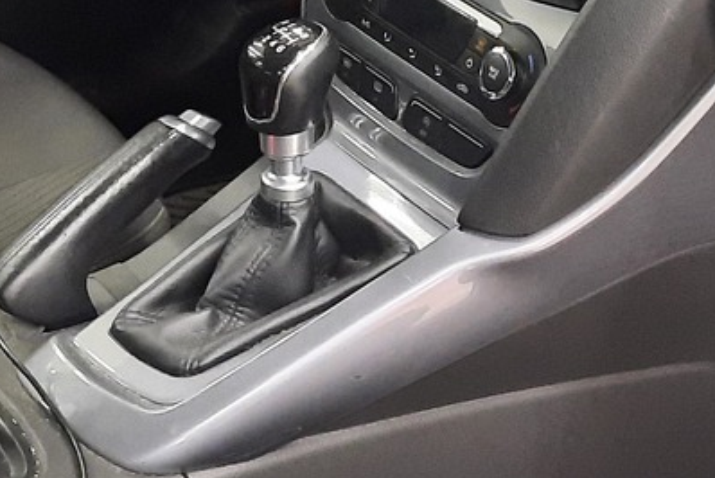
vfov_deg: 14.5
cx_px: 480
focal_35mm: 94
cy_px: 320
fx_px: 1868
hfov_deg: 21.6
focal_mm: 4.6
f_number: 2
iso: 800
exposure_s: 1/20
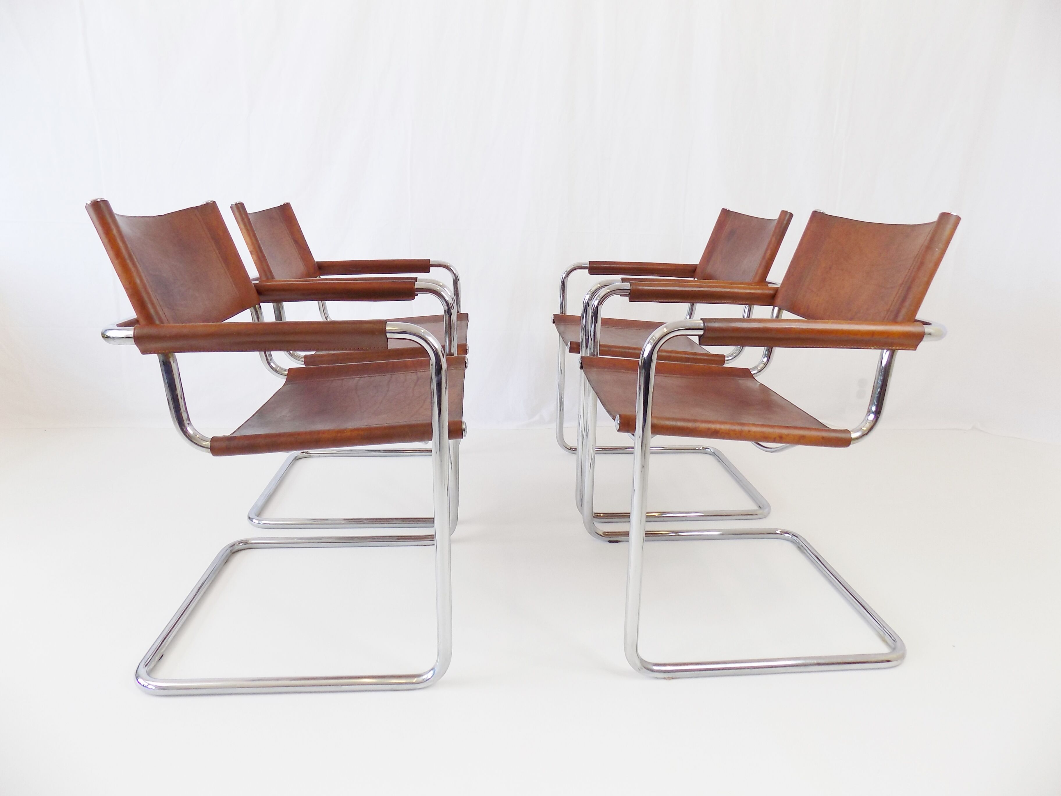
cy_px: 398
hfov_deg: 73.9
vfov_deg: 58.9
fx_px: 705
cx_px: 530
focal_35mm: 23
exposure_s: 1/50
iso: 80
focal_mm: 4
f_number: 3.1
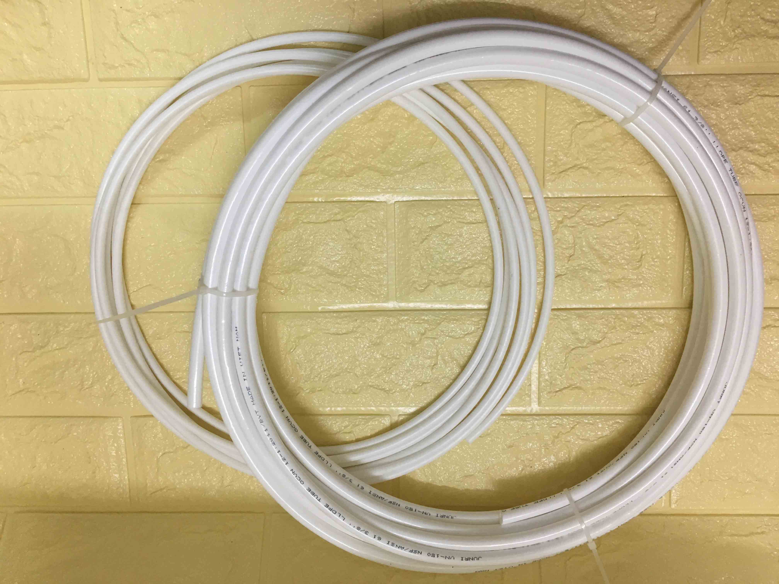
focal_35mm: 29
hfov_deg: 61.7
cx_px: 390
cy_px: 292
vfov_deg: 48.2
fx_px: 653
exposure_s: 1/33
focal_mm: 4.15
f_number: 2.2
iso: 100
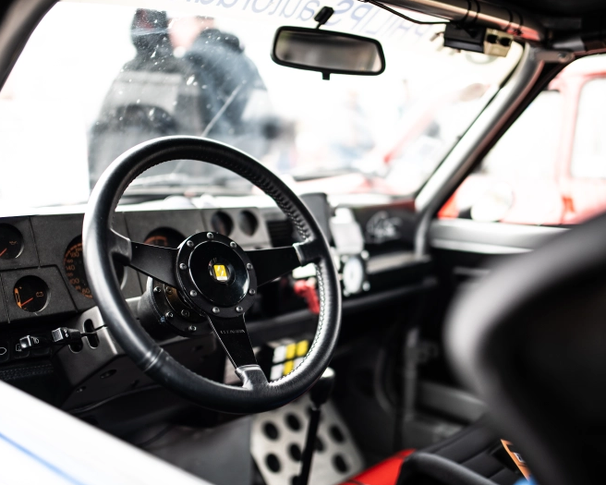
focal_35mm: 40
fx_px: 718
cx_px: 312
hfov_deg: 45.8
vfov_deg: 37.3
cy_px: 245
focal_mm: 35
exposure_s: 1/200
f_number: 1.4
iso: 200
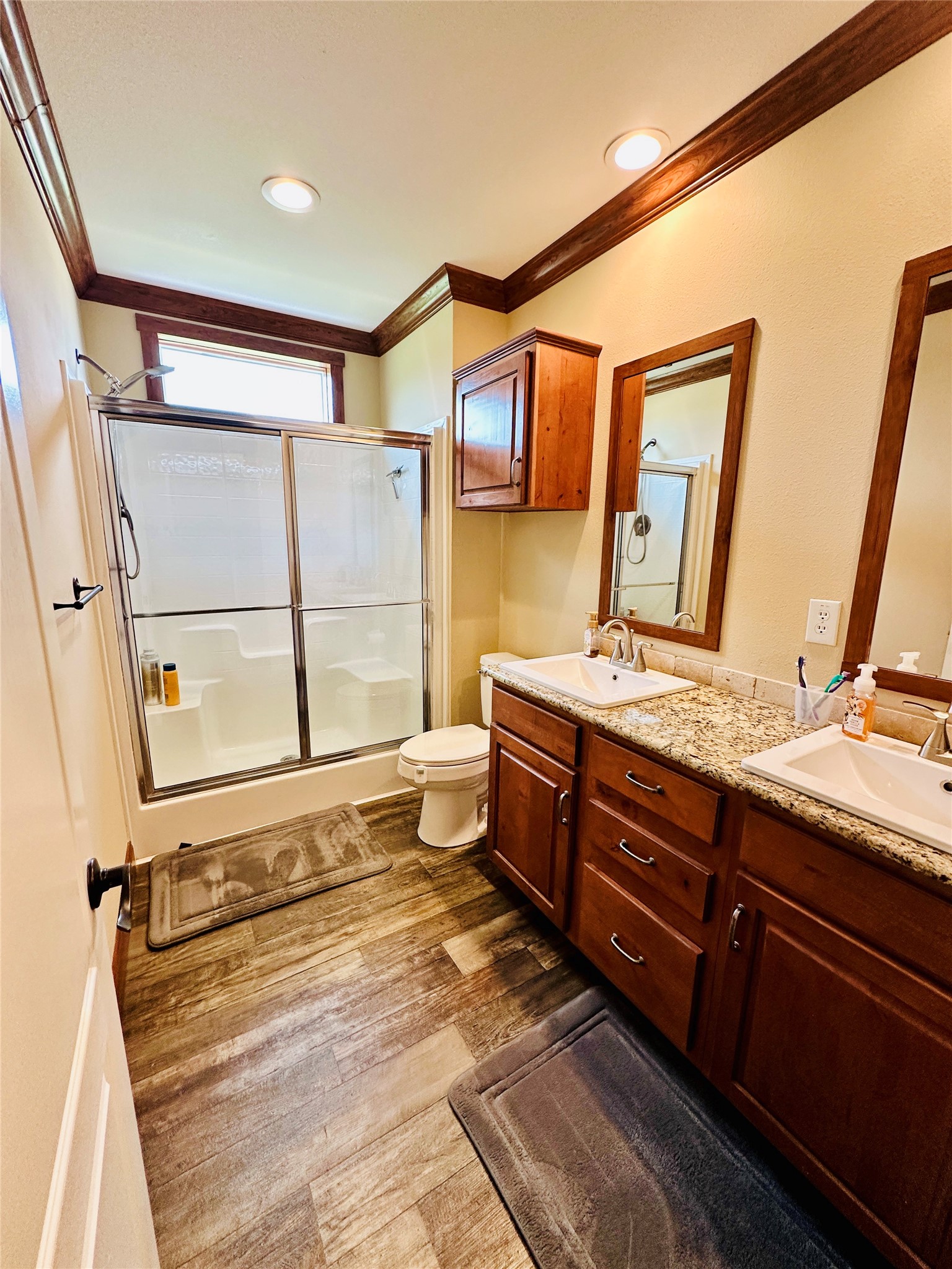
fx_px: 513
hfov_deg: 85.7
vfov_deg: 102.1
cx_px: 476
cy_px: 634
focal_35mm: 14
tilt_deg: -11.6
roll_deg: -1.7
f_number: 2.2
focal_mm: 2.22
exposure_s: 1/120
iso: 200
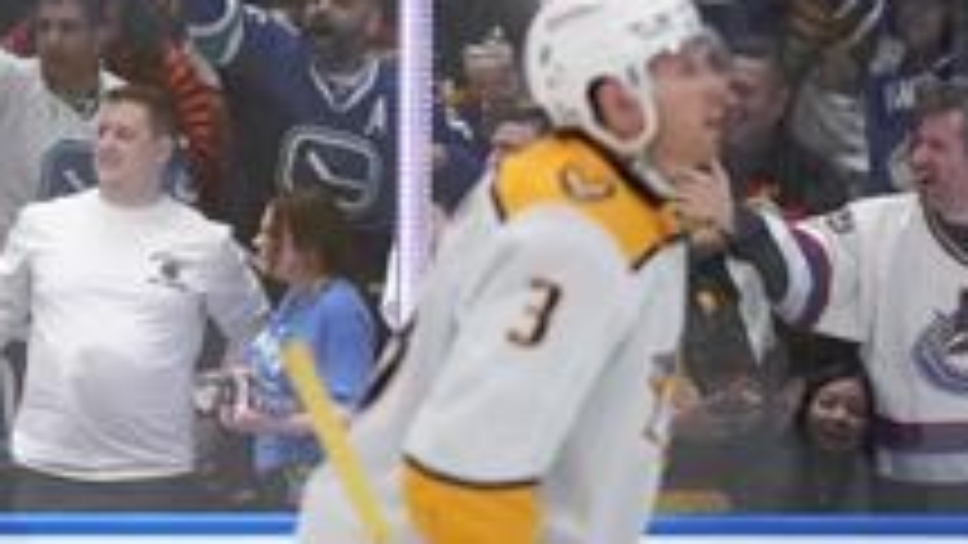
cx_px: -455
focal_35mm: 427
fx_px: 10961
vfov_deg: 2.8
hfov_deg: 5.0
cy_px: 128
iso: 2500
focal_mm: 135
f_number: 2.8
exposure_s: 1/2500
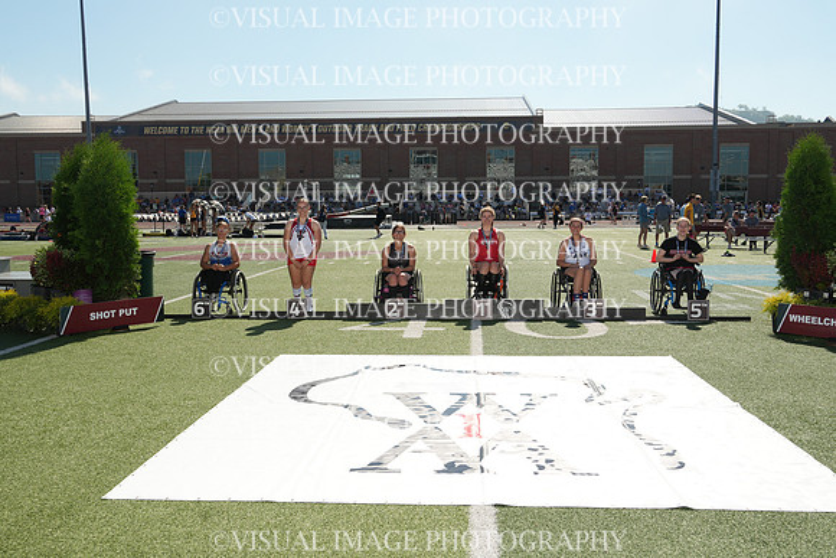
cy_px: 279
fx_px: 766
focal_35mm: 33
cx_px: 418
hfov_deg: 57.2
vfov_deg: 40.0
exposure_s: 1/125
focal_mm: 22
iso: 100
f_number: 11
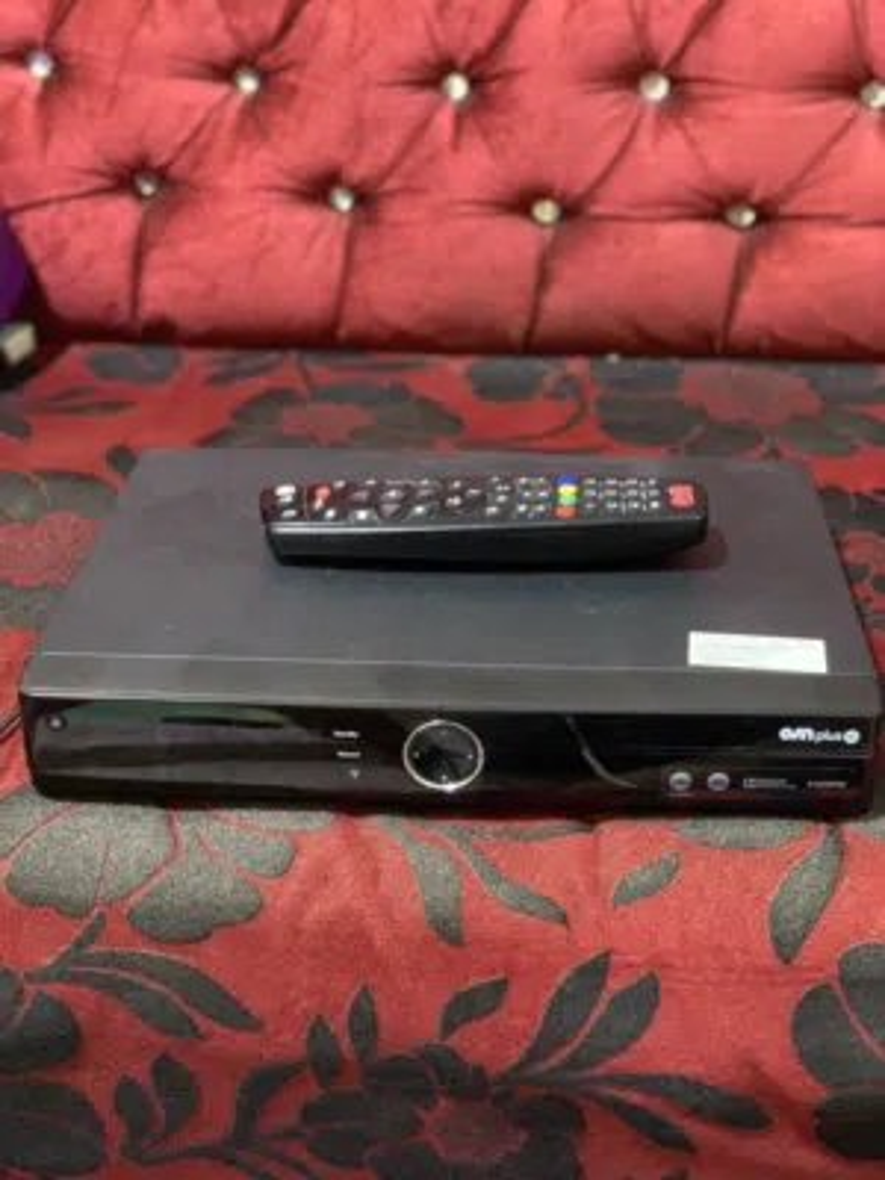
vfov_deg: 36.8
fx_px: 1773
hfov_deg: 28.0
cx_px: 442
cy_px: 590
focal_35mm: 52
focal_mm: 6
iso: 1000
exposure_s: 1/30
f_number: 2.4
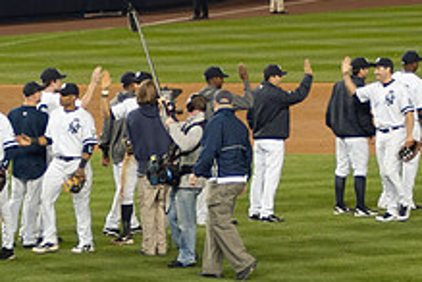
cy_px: 190
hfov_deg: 6.3
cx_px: -1
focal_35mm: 324
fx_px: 3798
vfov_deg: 4.2
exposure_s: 1/100
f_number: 5
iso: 320
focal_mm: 70
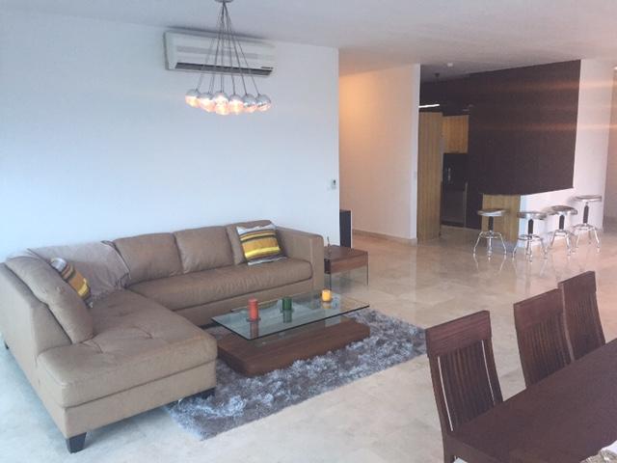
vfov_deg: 48.2
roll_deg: +0.3
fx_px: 517
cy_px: 232
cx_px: 308
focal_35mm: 29
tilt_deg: -9.7
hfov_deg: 61.7
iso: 50
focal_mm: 4.15
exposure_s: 1/30
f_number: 2.2
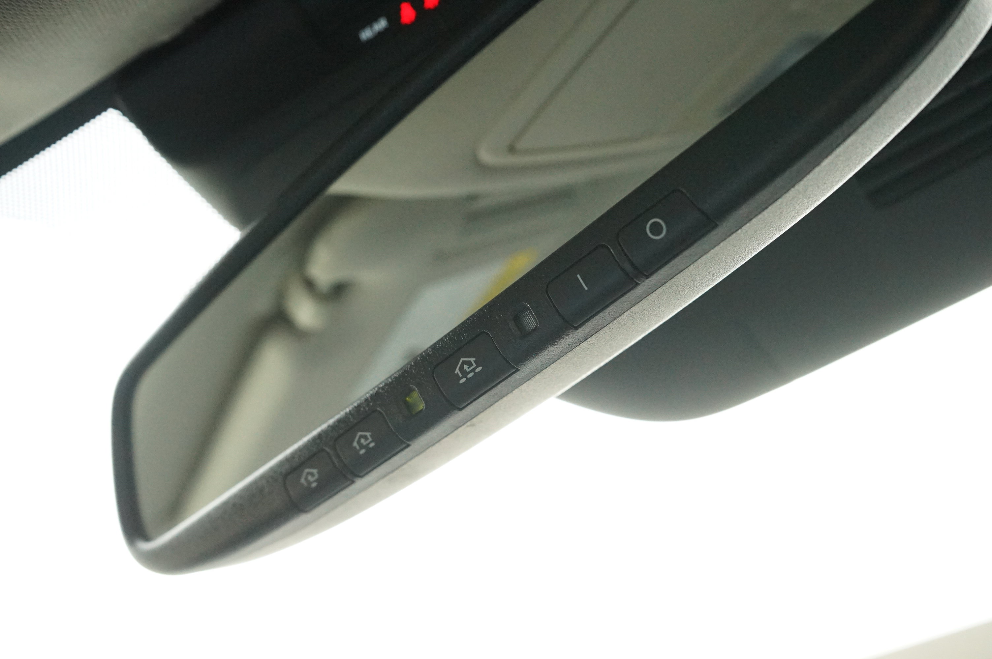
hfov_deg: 48.5
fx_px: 1101
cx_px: 496
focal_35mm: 40
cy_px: 330
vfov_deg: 33.3
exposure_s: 1/1250
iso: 6400
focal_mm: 40
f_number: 6.3
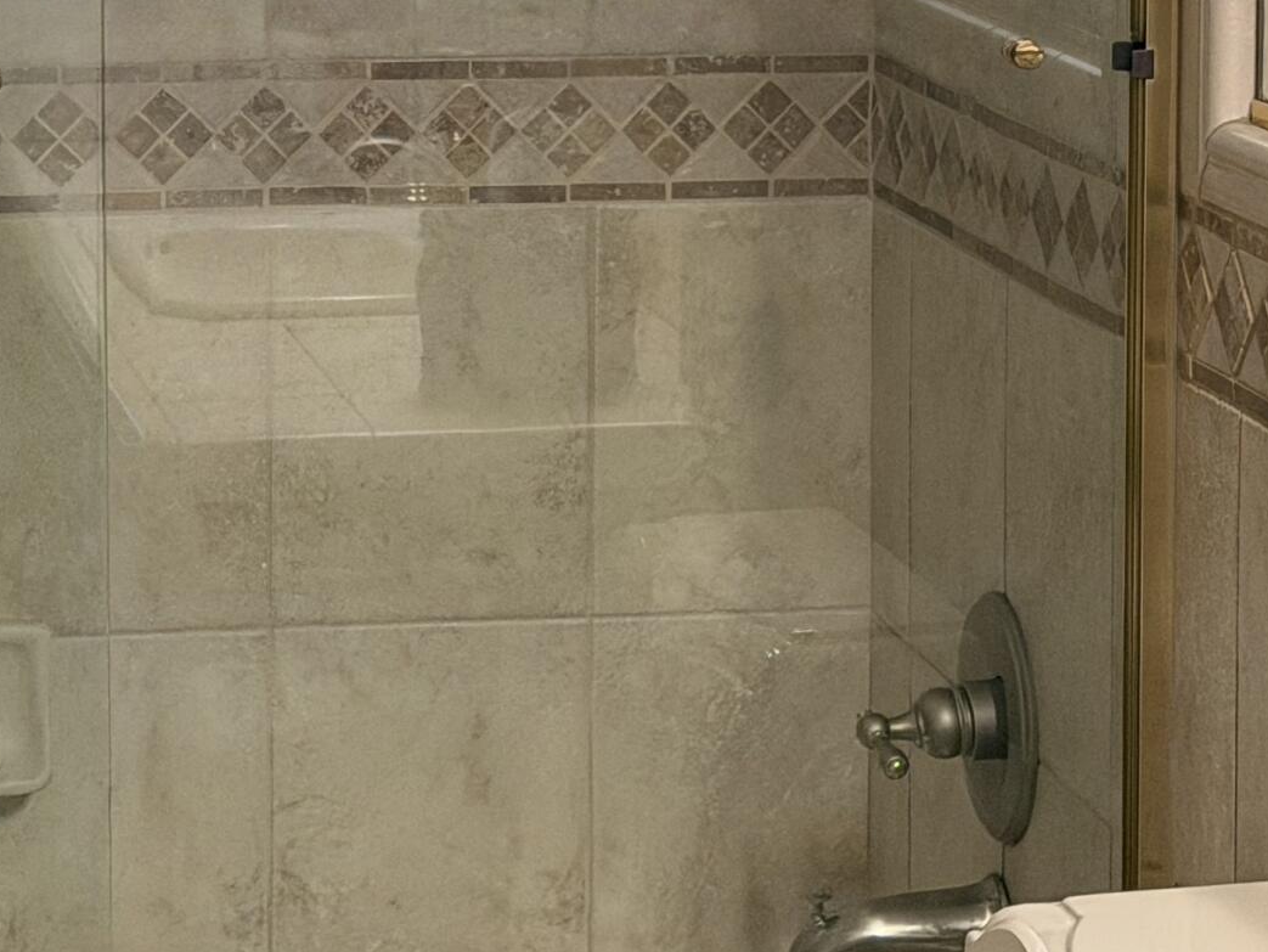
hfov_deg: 14.2
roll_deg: -0.1
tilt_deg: -4.1
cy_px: -101
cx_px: 288
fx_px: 5057
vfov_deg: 10.6
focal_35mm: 138
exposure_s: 1/120
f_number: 1.78
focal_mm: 6.76
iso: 250
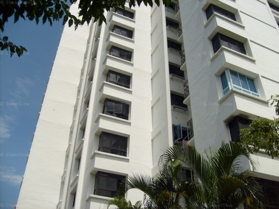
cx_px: 140
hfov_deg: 52.6
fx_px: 282
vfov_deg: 40.7
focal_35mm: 35
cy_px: 104
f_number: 7.1
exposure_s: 1/500
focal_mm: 5.8
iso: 80
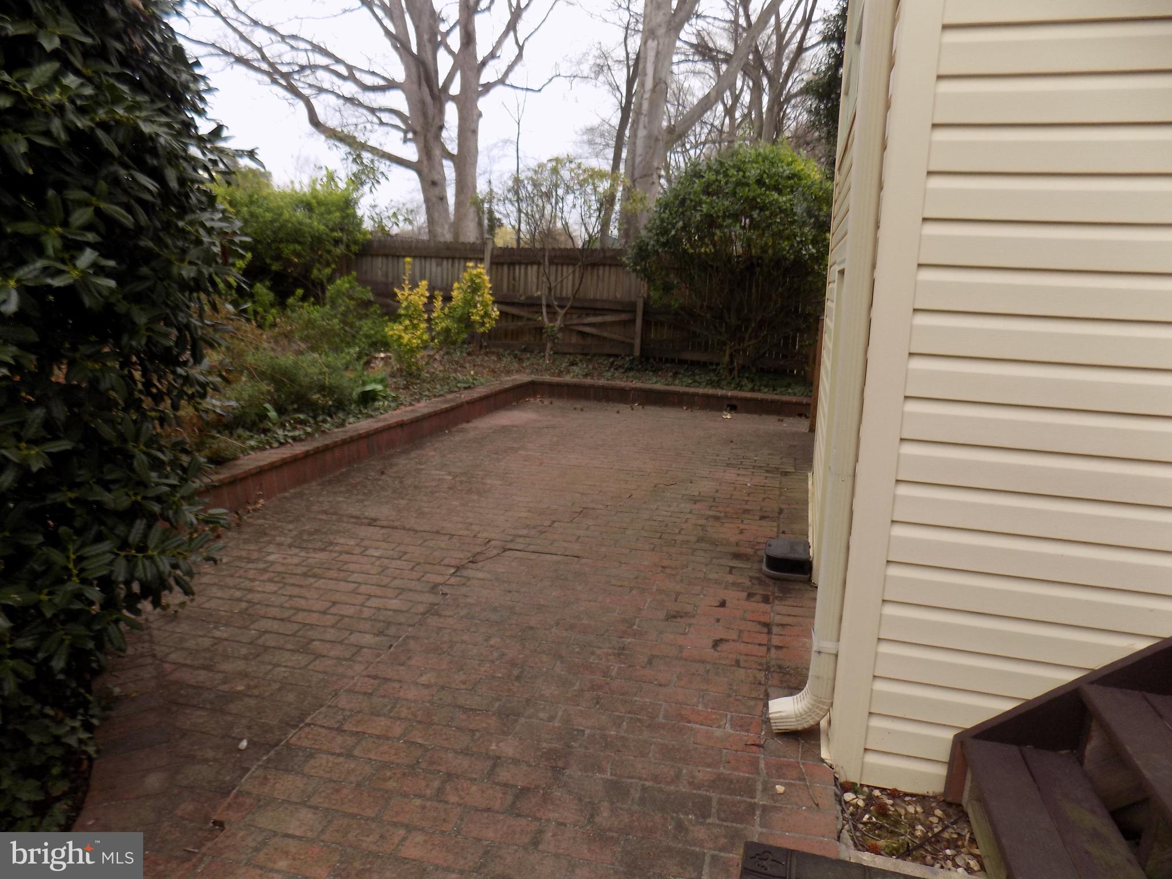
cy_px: 440
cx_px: 586
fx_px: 779
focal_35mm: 23
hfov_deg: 73.9
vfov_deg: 58.9
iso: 80
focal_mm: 4
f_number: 3.1
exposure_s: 1/100
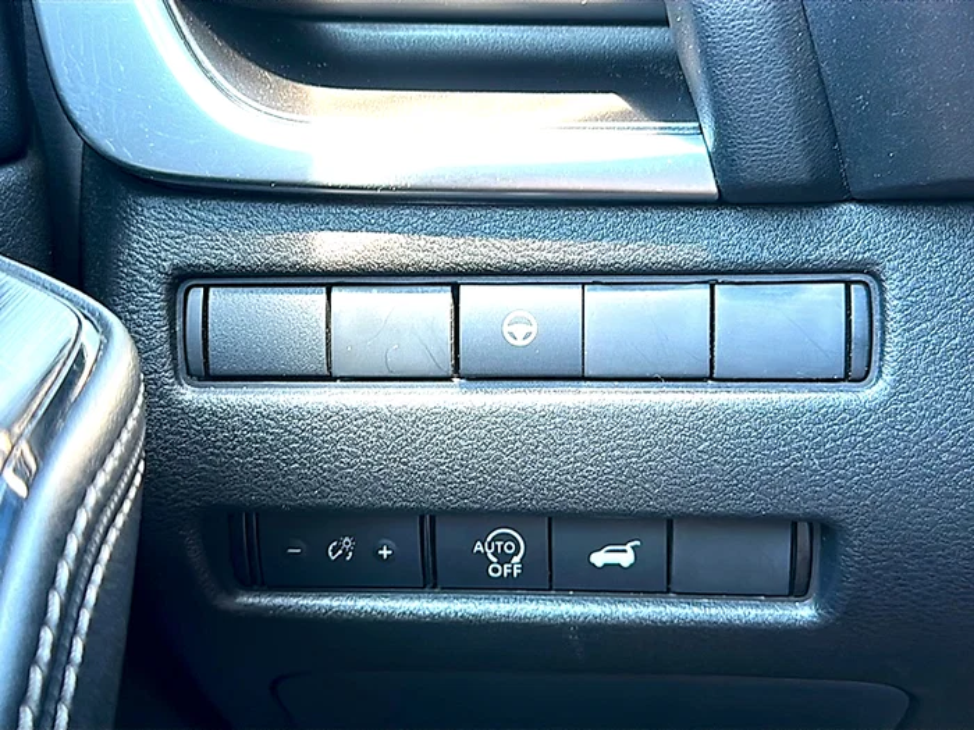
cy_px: 365
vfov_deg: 38.7
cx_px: 487
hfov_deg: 50.1
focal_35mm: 37
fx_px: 1041
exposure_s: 1/40
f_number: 1.78
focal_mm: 6.86
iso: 64
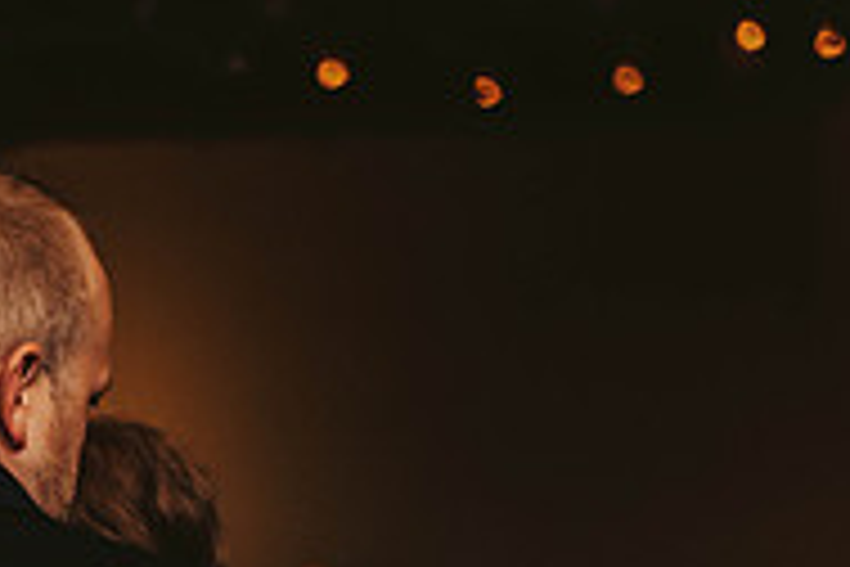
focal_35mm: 215
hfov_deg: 9.5
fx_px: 5076
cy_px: 830
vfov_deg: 6.3
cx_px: -13
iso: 2000
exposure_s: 1/200
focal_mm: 70
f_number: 3.2
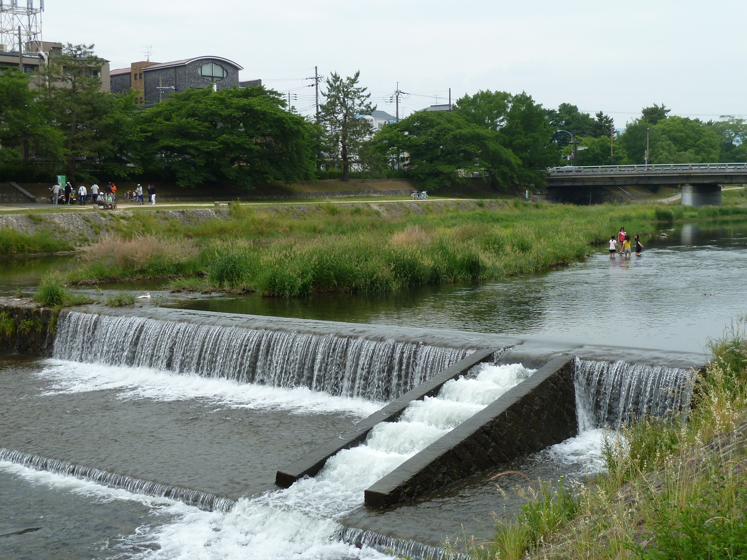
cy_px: 280
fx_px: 1036
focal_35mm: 48
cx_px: 374
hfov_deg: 39.7
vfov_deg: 30.3
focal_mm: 7.9
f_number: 4
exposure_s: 1/200
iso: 80
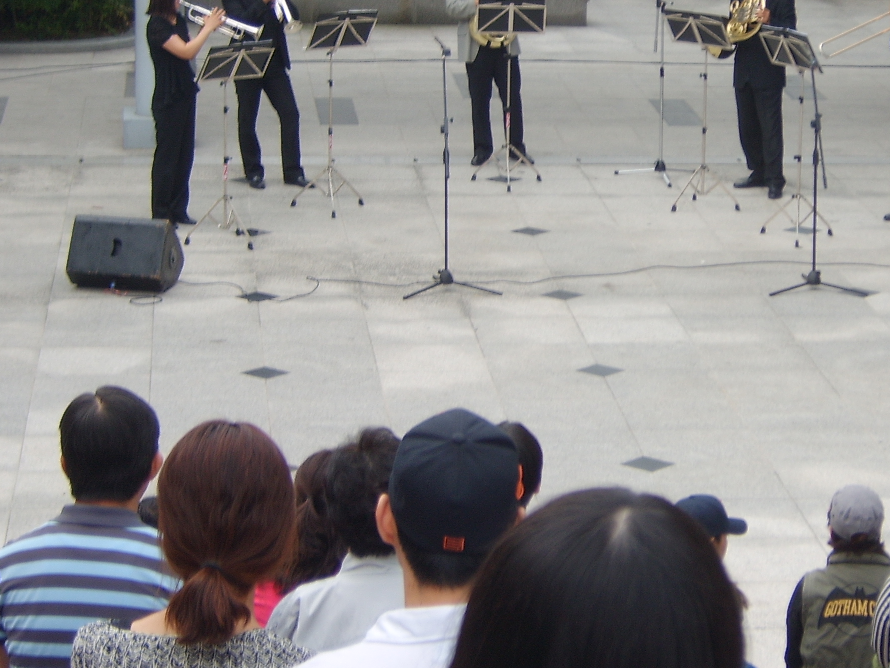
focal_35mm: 98
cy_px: 217
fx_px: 2519
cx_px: 653
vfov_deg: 15.1
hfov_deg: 19.9
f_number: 4
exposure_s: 1/60
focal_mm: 16.25
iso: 50
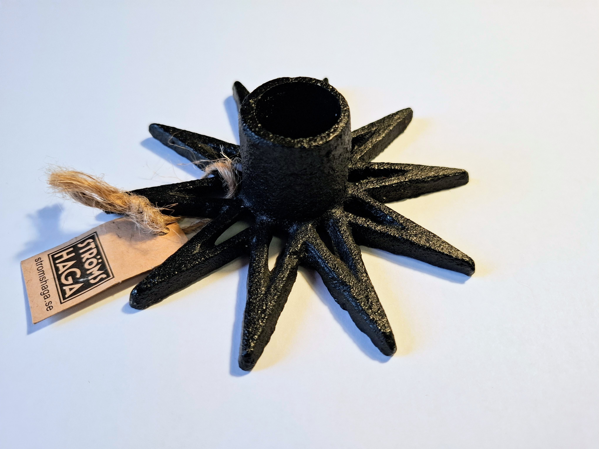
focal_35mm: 23
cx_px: 300
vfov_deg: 58.9
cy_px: 224
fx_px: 398
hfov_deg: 73.9
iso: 100
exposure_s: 1/100
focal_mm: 5.54
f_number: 1.8
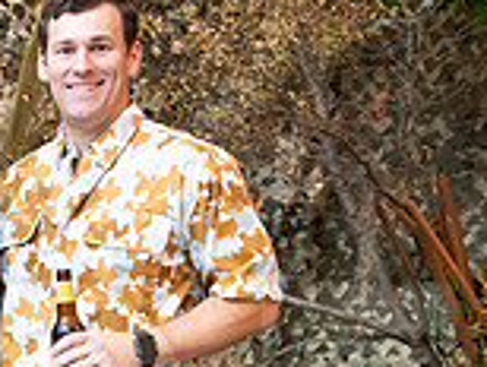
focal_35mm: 129
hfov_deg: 14.0
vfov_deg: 11.4
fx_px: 1818
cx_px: -300
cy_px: 410
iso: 3200
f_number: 4.5
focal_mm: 35
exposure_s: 1/100
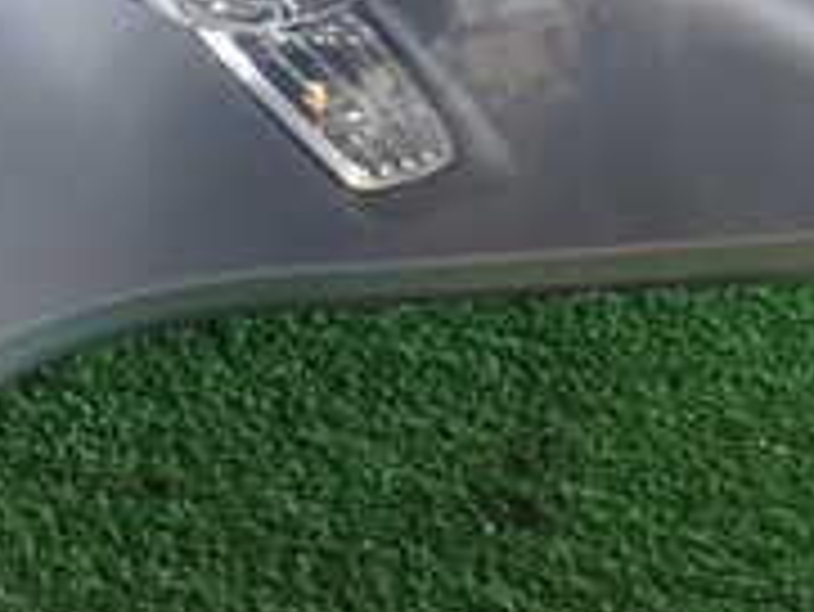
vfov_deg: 17.1
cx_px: -49
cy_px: -108
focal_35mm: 83
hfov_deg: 22.4
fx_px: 1953
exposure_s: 1/60
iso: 125
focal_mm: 4.5
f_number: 2
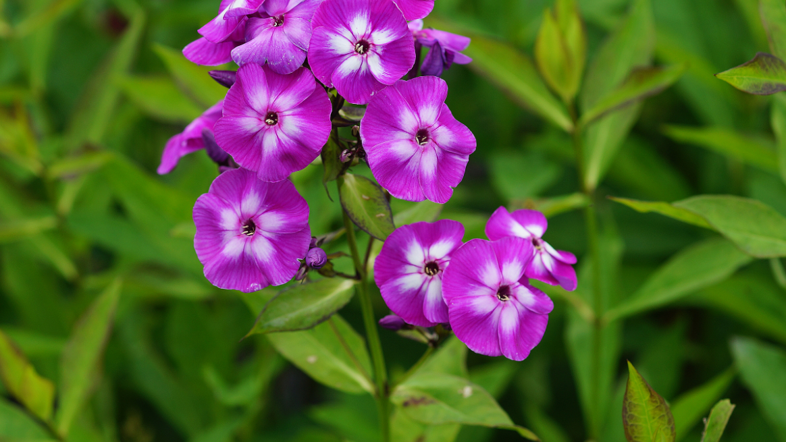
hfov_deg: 13.3
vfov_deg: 7.5
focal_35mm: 162
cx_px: 389
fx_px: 3377
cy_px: 199
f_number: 4.5
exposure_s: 1/200
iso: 100
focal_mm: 100
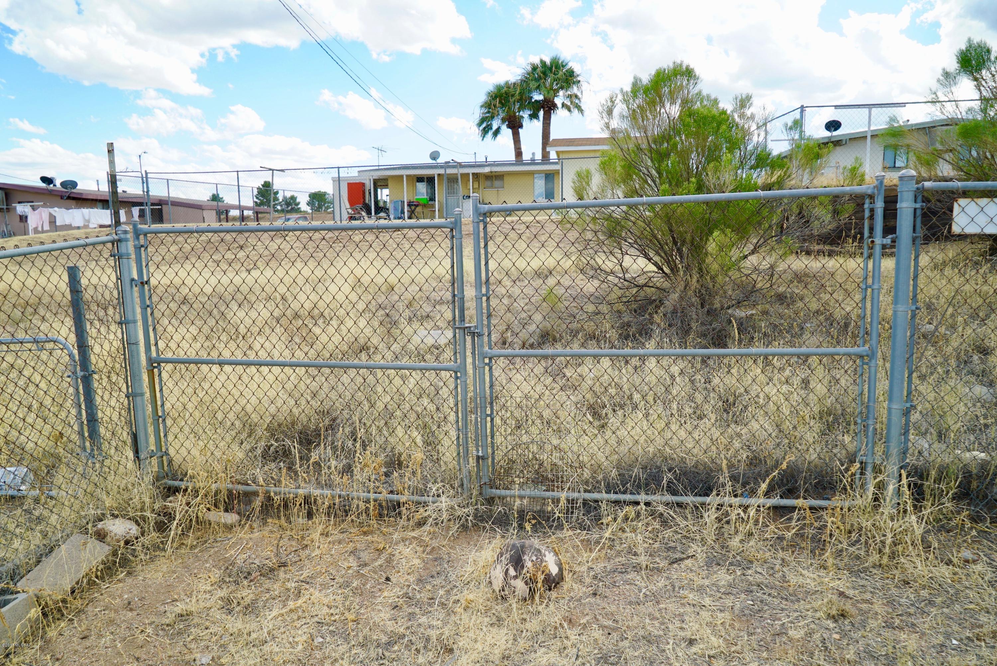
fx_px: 665
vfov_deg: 53.2
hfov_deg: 73.7
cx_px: 498
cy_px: 333
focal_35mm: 24
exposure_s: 1/100
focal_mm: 24
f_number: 8
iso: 100
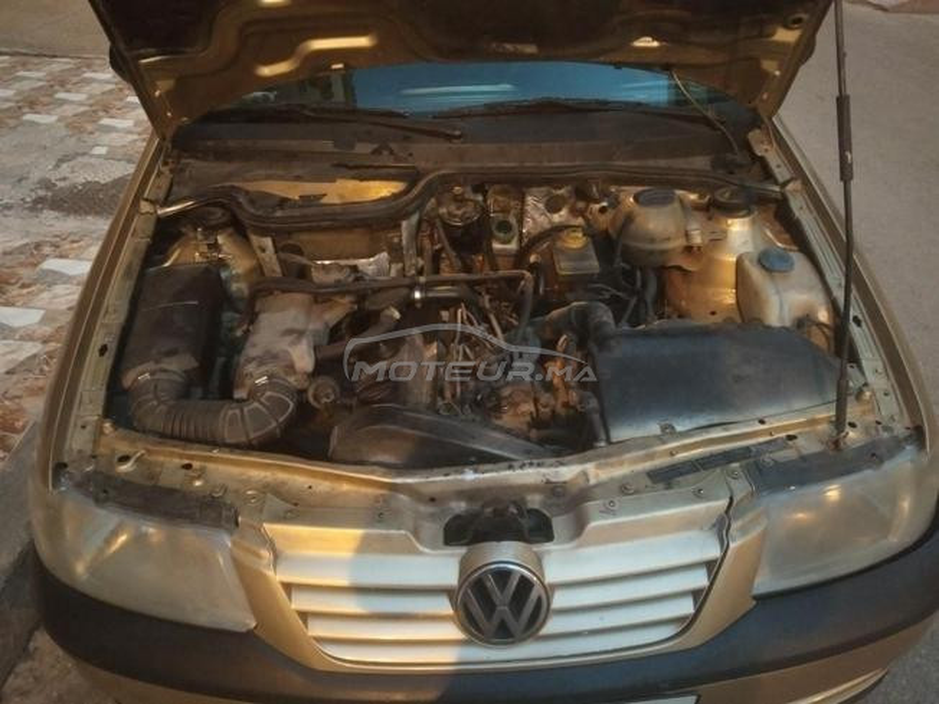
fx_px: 814
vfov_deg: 46.8
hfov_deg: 60.0
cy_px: 352
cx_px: 470
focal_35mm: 30
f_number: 2.2
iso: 1937
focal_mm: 3.65
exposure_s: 1/14
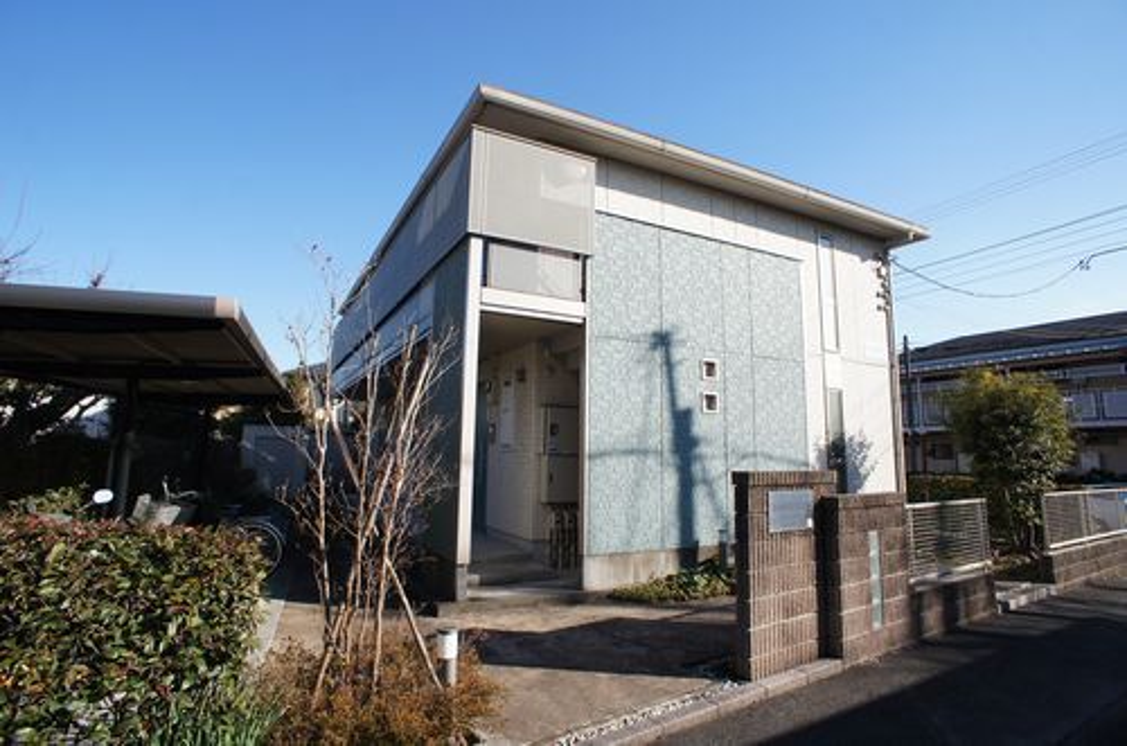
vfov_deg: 52.9
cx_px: 564
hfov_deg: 73.9
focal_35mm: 24
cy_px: 373
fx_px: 750
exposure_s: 1/320
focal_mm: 16
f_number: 8
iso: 200
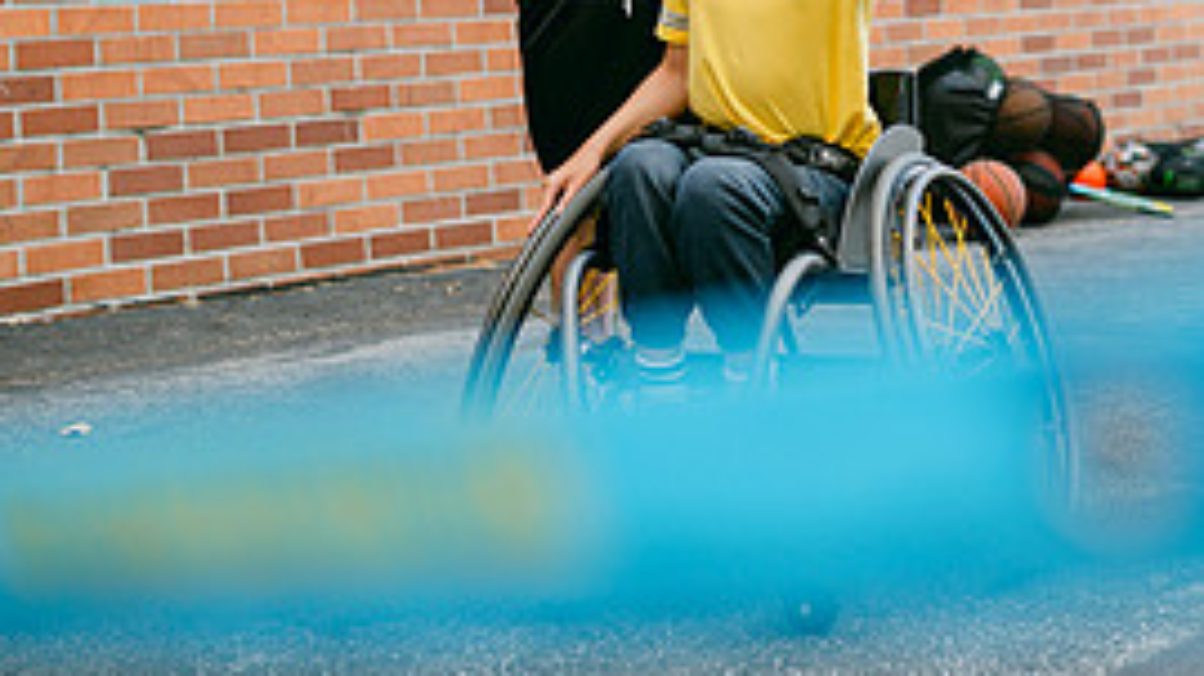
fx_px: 2521
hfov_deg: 26.1
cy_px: -45
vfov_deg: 14.9
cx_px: 1043
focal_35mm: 79
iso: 100
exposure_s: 1/800
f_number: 2
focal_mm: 35
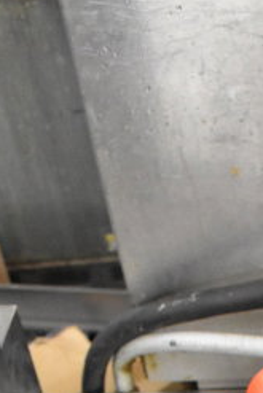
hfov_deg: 11.8
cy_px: 685
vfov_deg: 15.9
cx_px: 405
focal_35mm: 111
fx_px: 1215
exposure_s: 1/60
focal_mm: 20
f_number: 4
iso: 6400
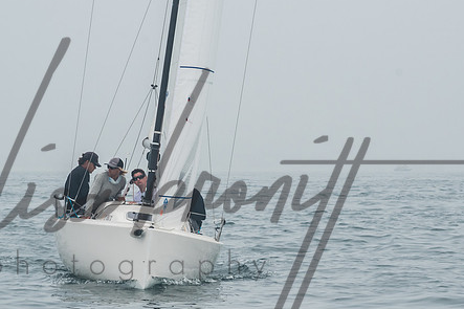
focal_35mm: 225
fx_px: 2899
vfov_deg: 6.1
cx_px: 220
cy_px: 187
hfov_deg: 9.2
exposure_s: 1/500
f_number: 14
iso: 800
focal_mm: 110
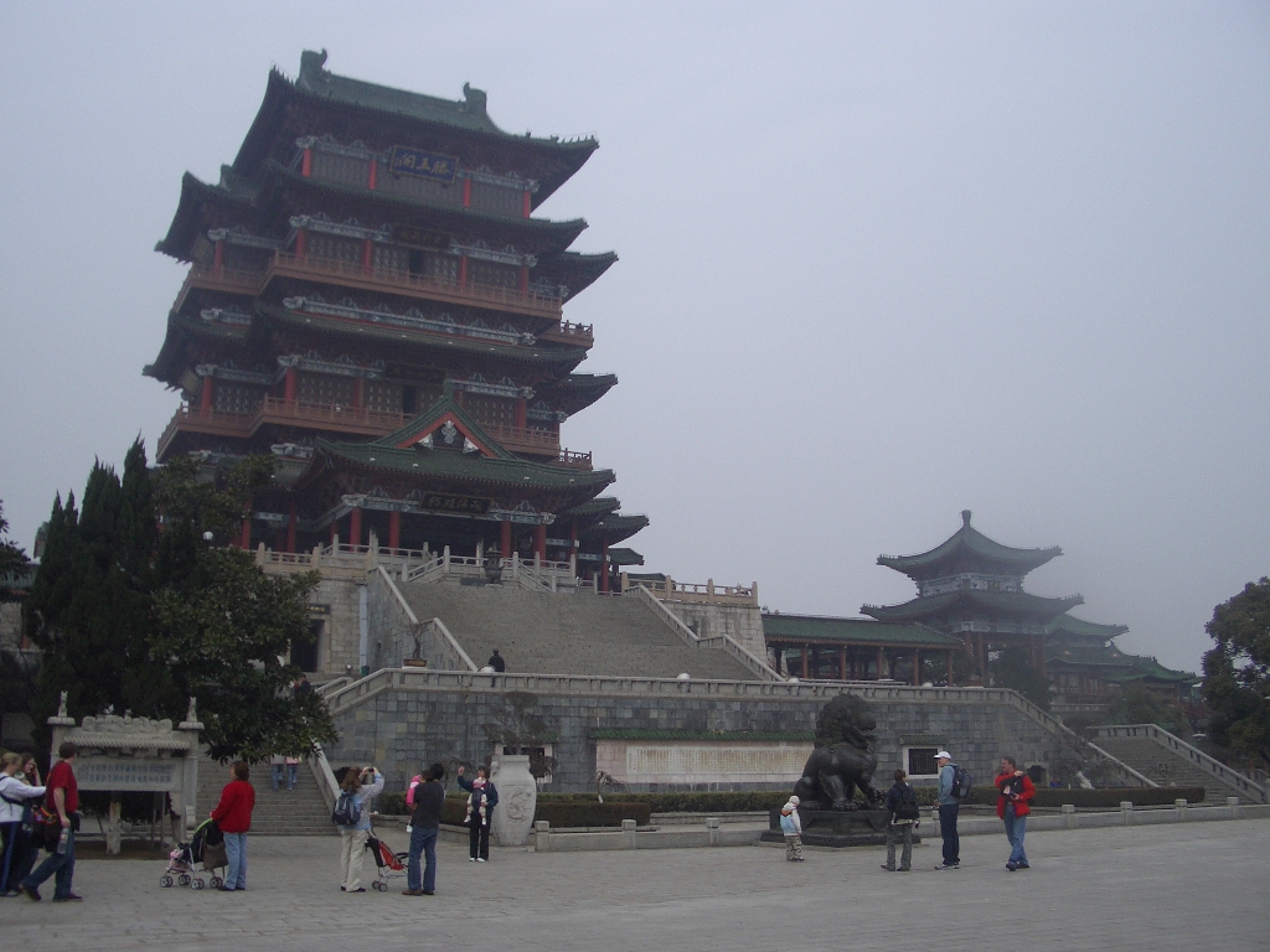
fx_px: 1284
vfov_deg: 40.7
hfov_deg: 52.6
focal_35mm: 35
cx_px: 635
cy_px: 476
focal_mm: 5.8
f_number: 4.3
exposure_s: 1/640
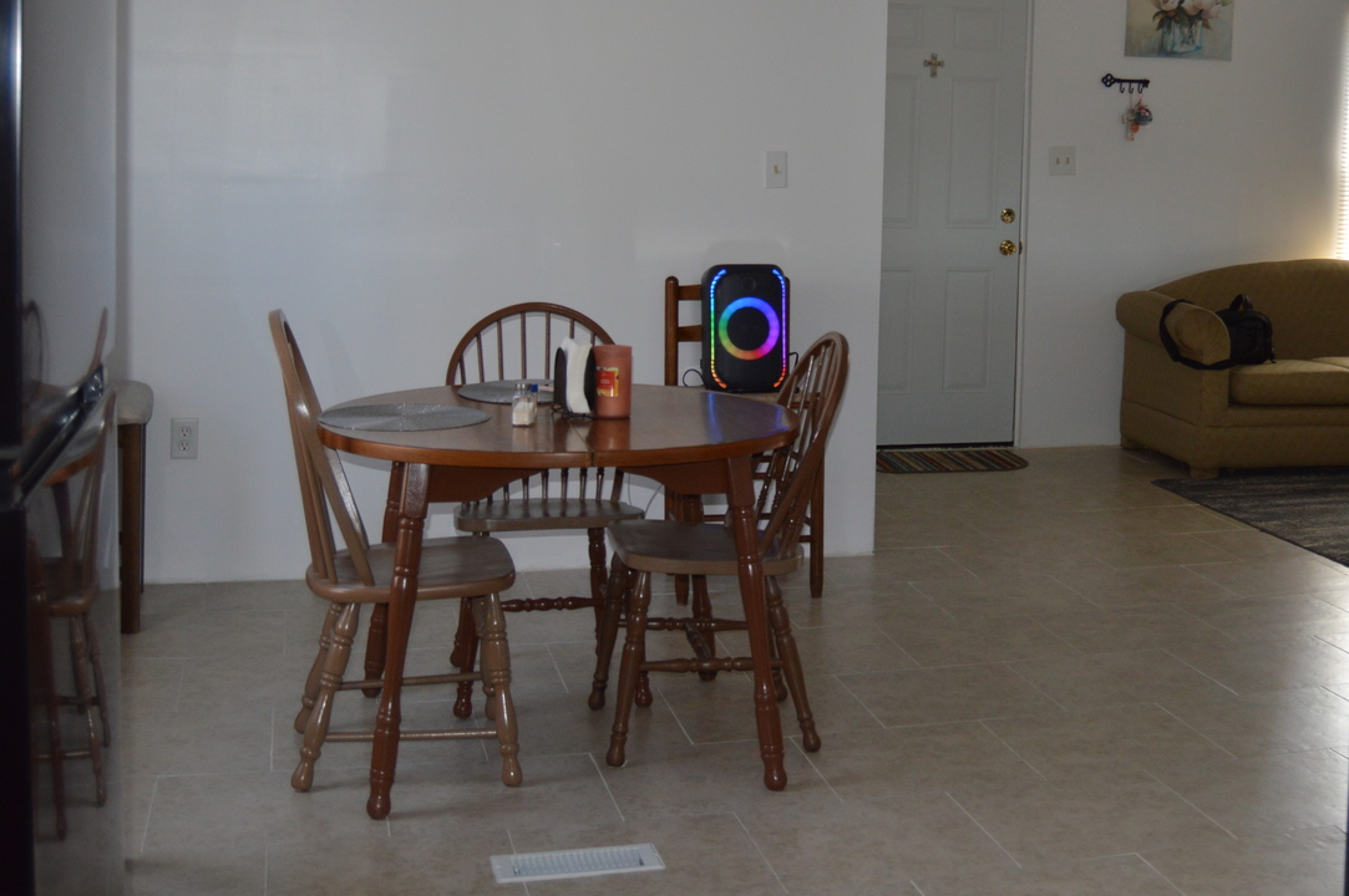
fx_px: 1937
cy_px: 226
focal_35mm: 52
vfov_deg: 25.8
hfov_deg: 37.8
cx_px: 937
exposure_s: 1/80
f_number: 4
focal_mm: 23
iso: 400
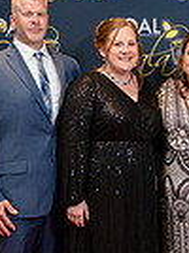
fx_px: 884
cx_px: 136
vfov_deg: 16.3
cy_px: 110
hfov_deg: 12.2
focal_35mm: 121
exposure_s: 1/200
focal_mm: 28
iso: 1000
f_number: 2.8
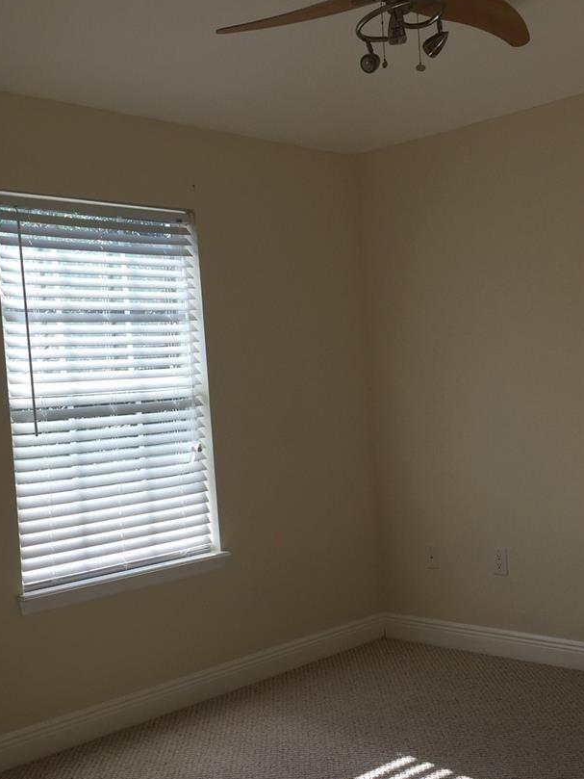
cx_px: 412
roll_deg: +3.5
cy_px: 416
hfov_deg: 33.2
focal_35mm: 43
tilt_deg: -0.7
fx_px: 967
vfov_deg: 43.8
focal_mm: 4.15
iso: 32
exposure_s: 1/269
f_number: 2.2
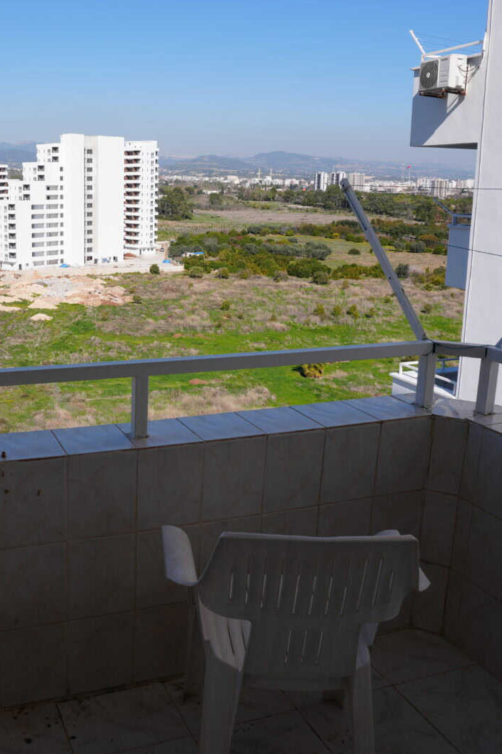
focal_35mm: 33
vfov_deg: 56.9
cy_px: 313
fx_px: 690
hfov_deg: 38.4
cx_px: 96
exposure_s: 1/200
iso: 100
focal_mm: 17
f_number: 10
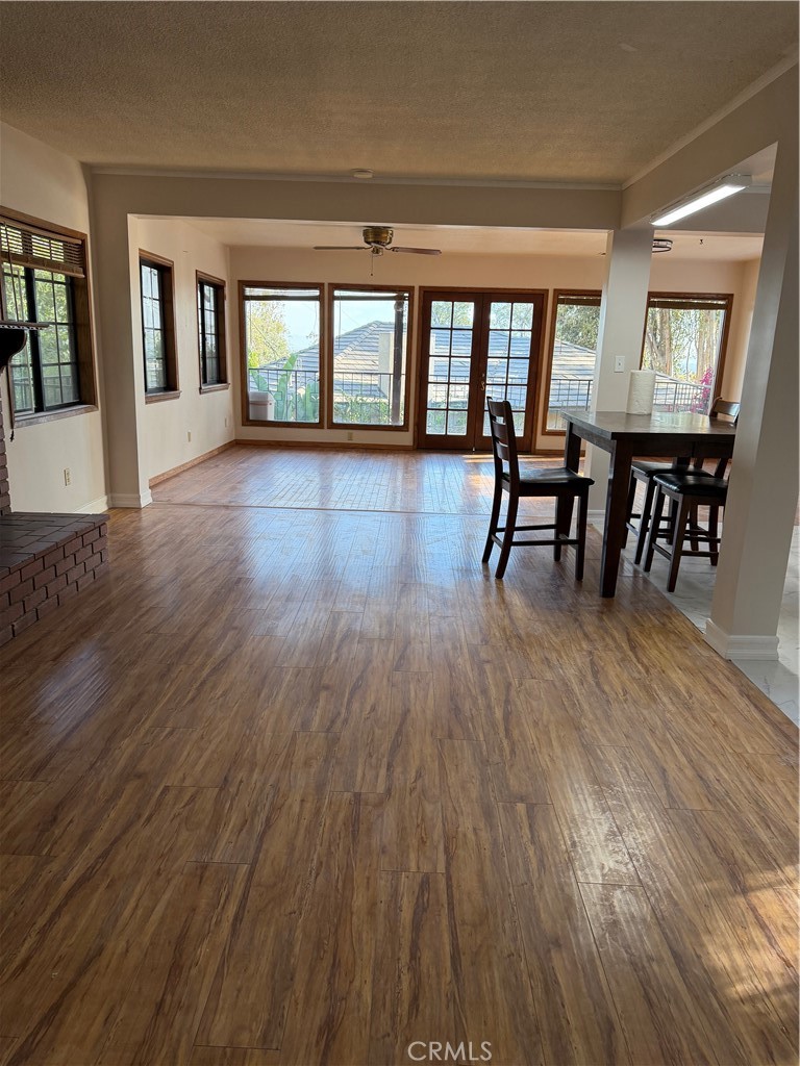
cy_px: 533
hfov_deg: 56.8
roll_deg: -2.6
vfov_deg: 71.6
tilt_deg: -14.1
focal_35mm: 24
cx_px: 400
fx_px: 740
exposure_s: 1/223
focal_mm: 6.76
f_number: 1.78
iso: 200
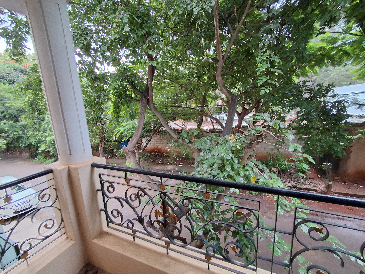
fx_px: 169
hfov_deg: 94.5
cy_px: 137
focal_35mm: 16
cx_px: 182
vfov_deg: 78.1
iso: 200
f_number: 2.2
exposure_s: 1/50
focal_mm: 1.64
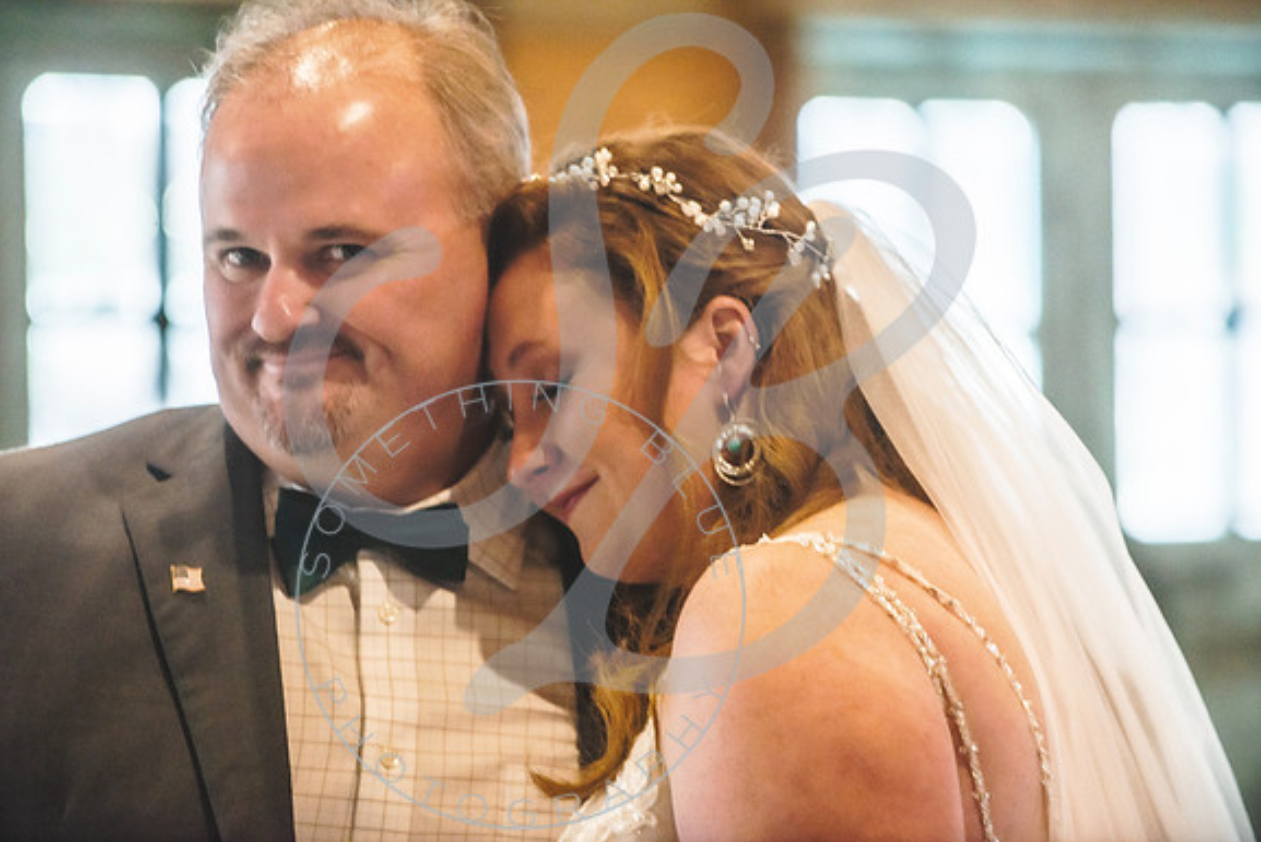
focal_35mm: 201
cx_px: 629
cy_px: 421
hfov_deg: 10.2
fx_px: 7042
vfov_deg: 6.8
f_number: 5.6
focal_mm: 200
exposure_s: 1/200
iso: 2000
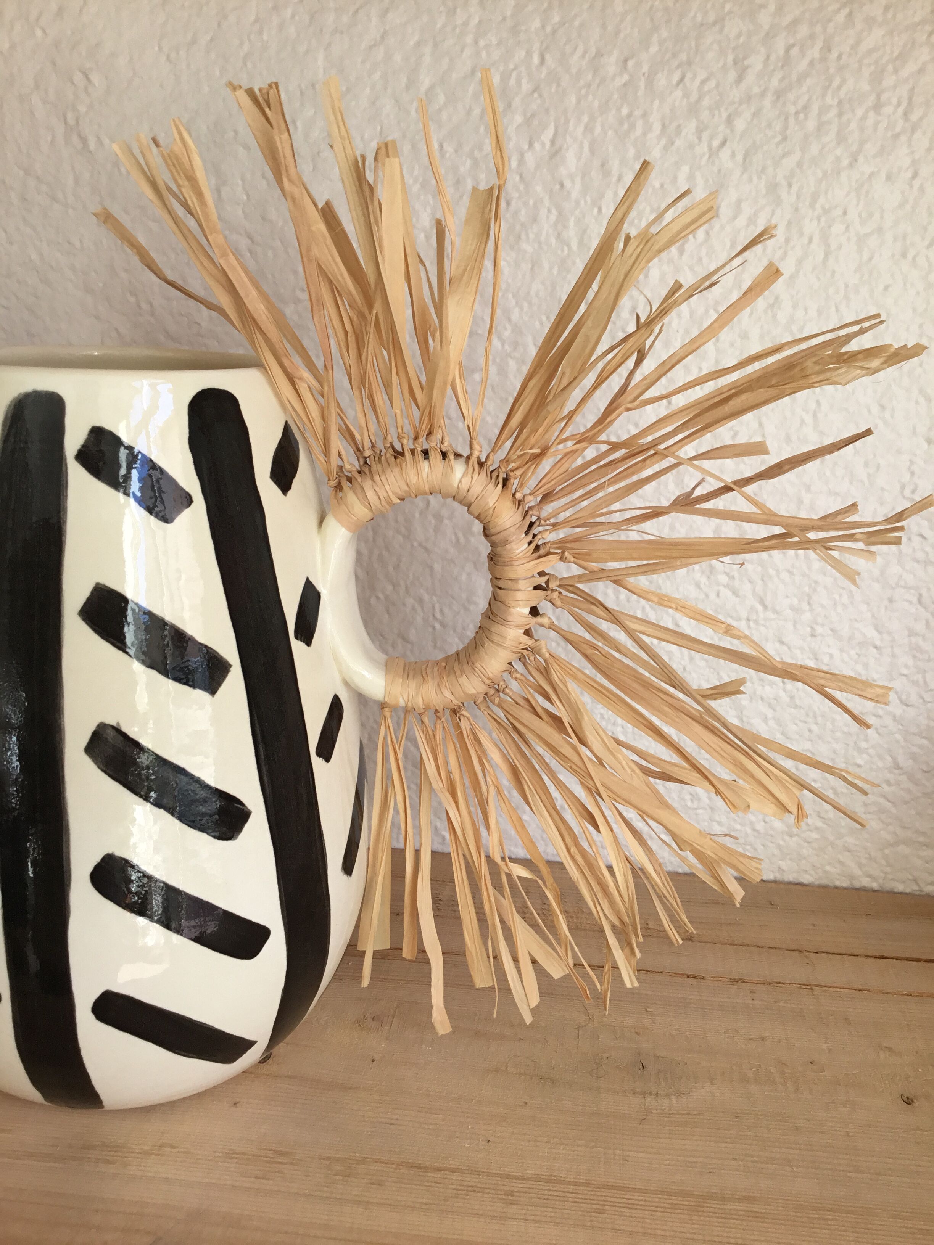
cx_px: 467
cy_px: 622
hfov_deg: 45.4
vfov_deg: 58.4
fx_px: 1115
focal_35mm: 31
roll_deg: -1.7
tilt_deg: -20.3
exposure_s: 1/100
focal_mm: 3.3
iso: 32
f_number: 2.4
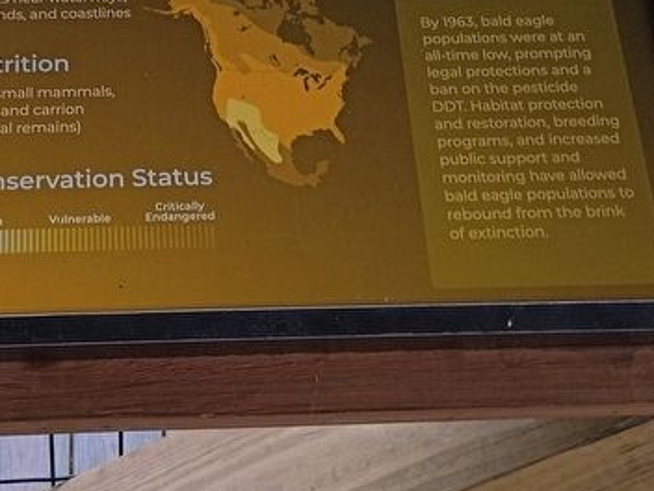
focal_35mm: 66
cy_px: 76
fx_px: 1247
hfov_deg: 28.8
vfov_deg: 21.9
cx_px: 145
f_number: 1.8
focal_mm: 4.27
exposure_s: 1/123
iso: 100
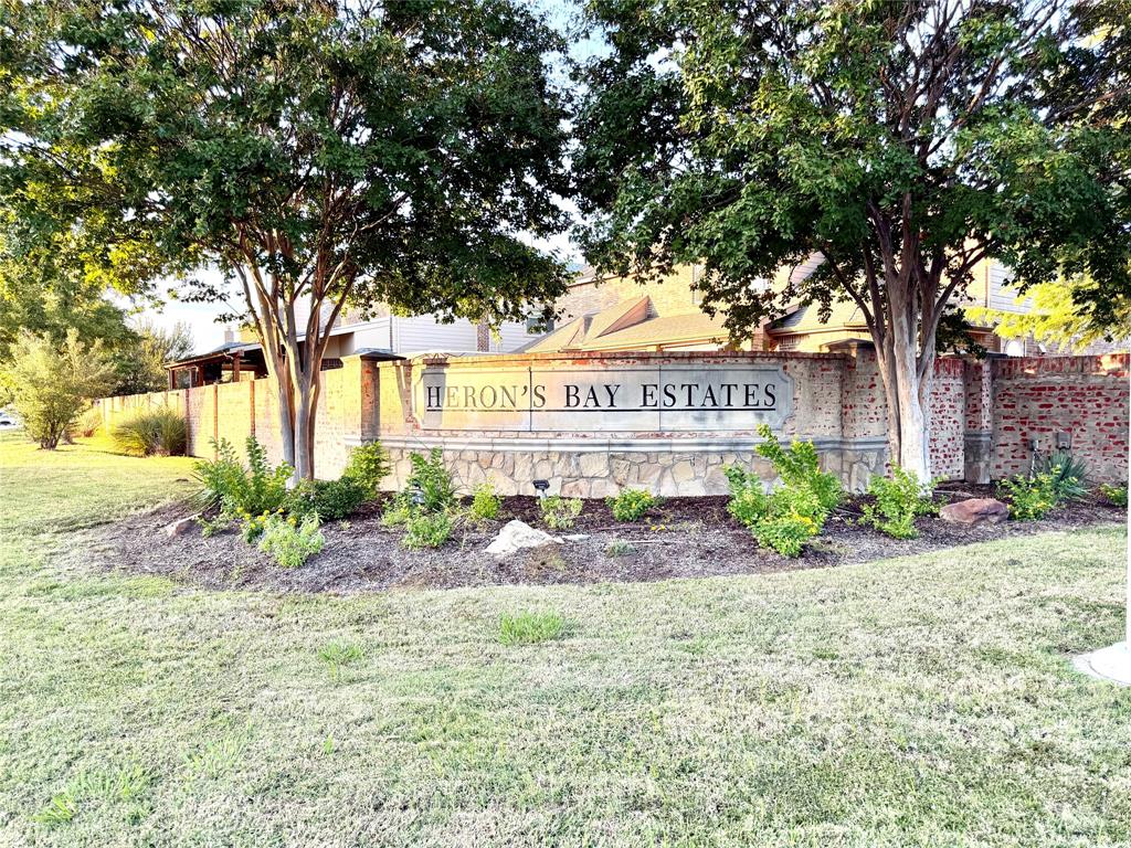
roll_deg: +1.5
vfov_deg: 56.8
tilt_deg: -1.6
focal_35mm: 24
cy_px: 424
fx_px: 784
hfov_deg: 71.6
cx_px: 566
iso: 100
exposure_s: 1/440
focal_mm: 6.76
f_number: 1.78
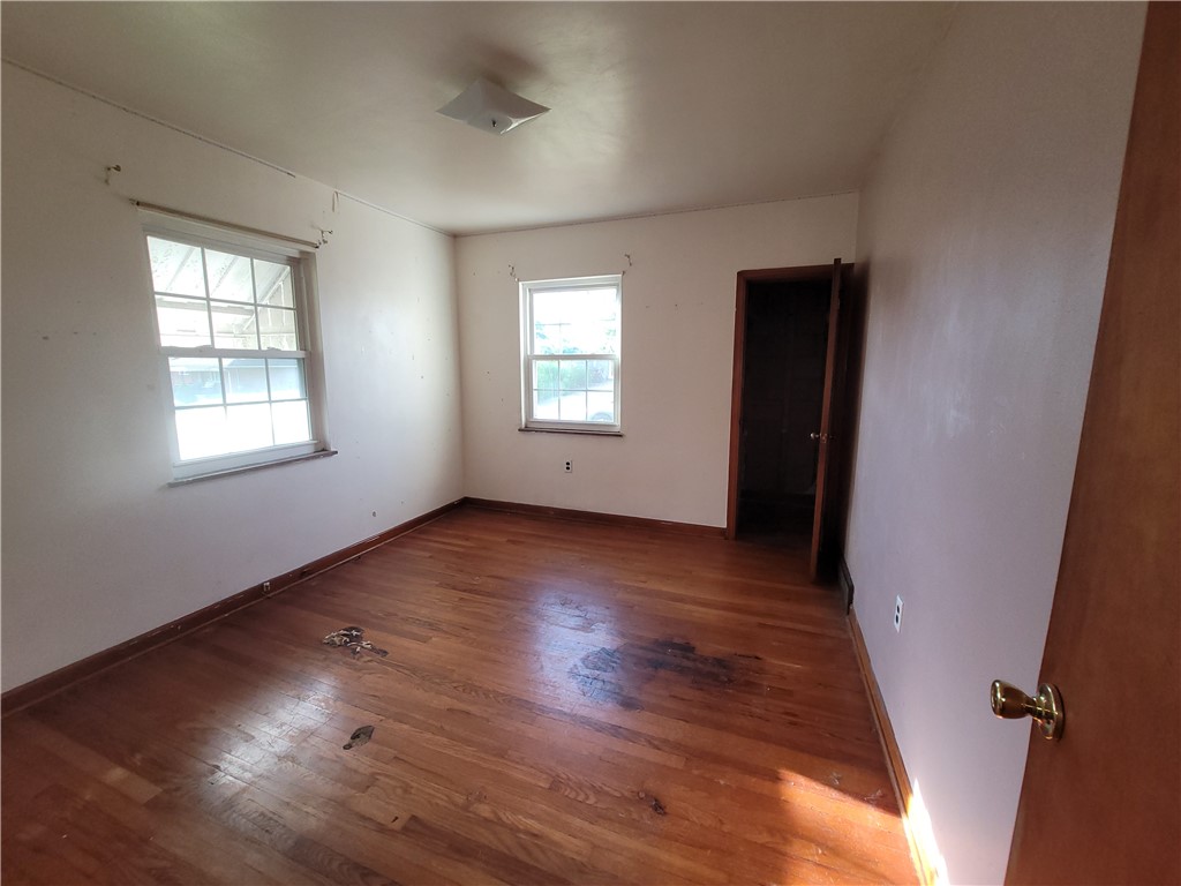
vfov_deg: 89.9
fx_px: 444
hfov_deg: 106.2
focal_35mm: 13
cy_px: 443
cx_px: 590
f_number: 2.2
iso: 125
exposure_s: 1/60
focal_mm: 2.2
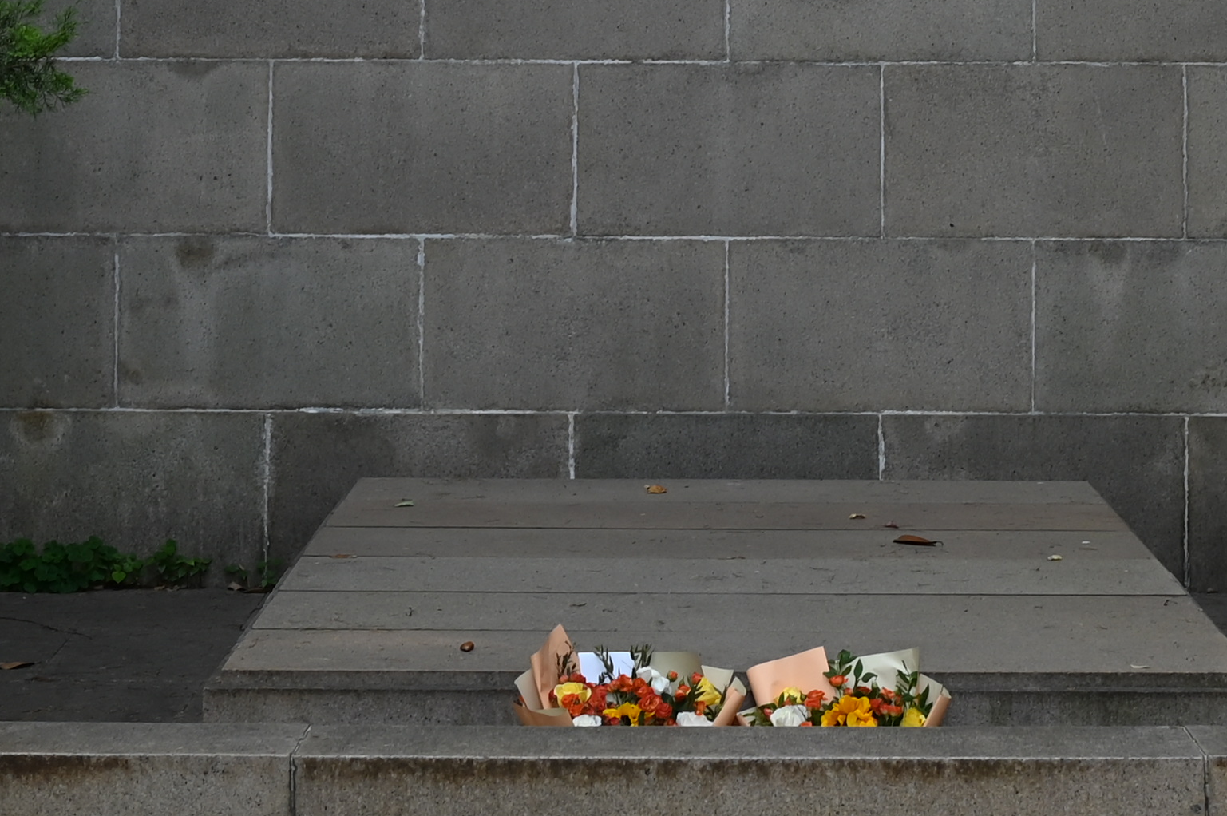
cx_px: 671
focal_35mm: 124
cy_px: -117
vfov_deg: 10.9
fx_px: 4222
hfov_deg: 16.5
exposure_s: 1/60
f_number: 6.3
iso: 200
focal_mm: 31.5
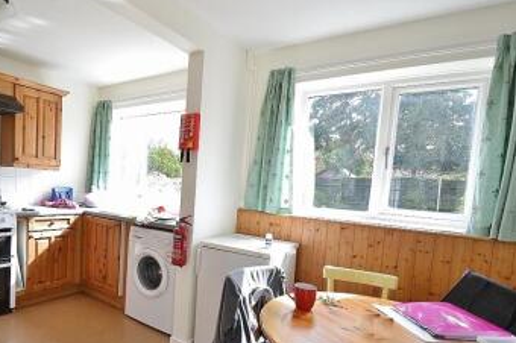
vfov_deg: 59.0
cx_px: 181
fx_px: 301
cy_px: 203
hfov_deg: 79.1
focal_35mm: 21
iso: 100
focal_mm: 10
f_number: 4
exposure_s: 1/60
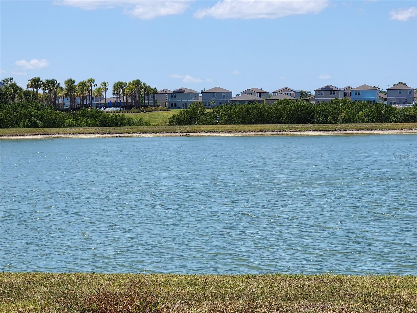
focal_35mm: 69
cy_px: 156
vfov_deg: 21.3
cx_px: 208
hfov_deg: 28.2
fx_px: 831
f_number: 2.4
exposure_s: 1/2737
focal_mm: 7.9
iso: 40
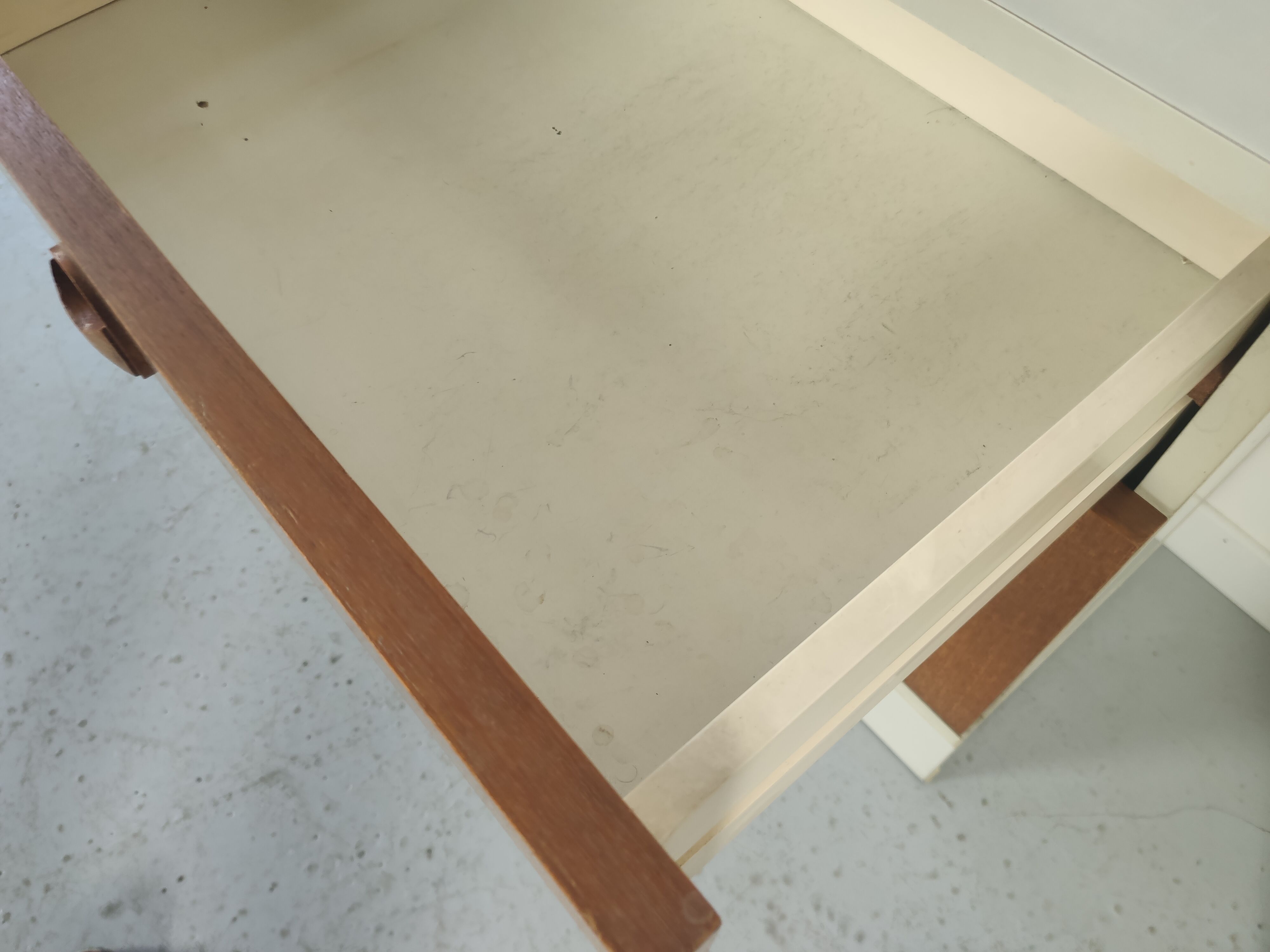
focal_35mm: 26
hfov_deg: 67.3
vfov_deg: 53.1
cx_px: 635
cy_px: 476
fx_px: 954
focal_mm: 4.75
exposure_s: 1/100
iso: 179
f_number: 1.75
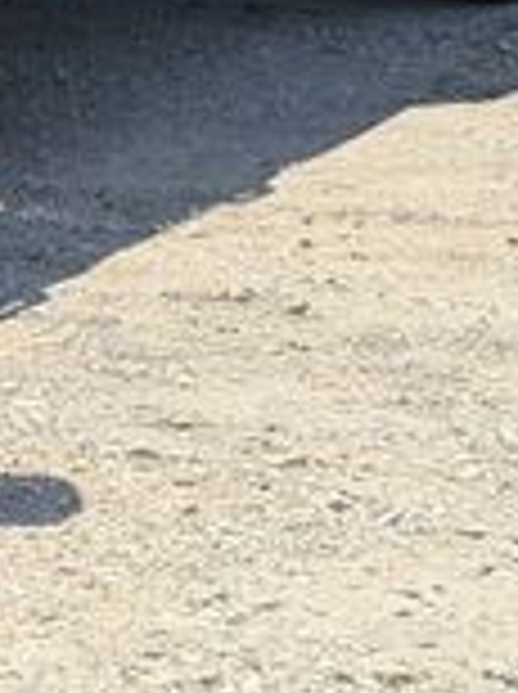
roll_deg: -2.2
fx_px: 4002
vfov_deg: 9.6
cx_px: -770
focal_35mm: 200
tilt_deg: -5.1
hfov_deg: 6.9
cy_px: -351
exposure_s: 1/3891
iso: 80
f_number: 1.78
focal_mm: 6.76
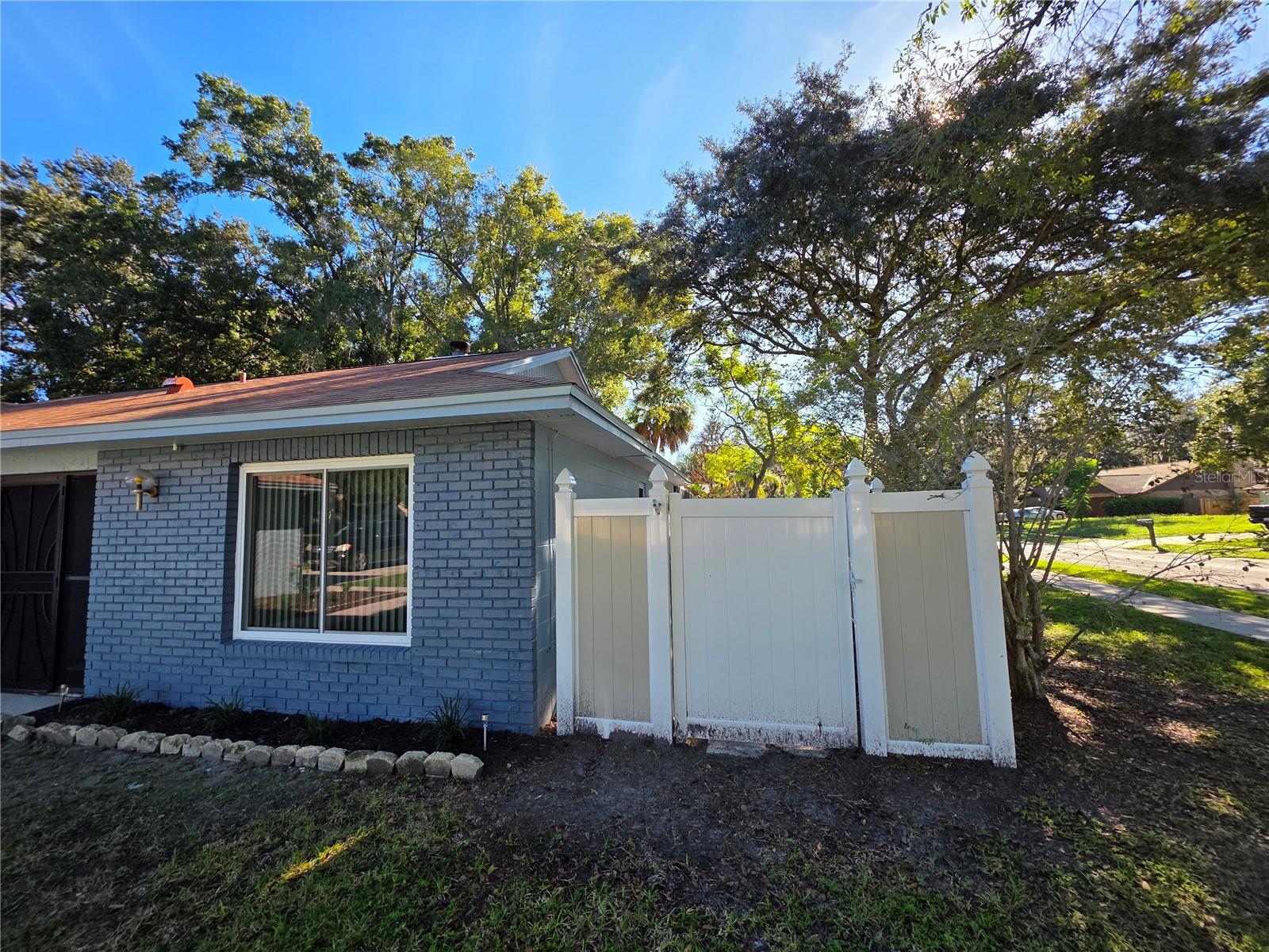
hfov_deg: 106.2
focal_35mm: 13
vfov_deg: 89.9
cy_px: 476
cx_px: 634
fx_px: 477
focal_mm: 2.2
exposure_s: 1/692
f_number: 1.9
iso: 40
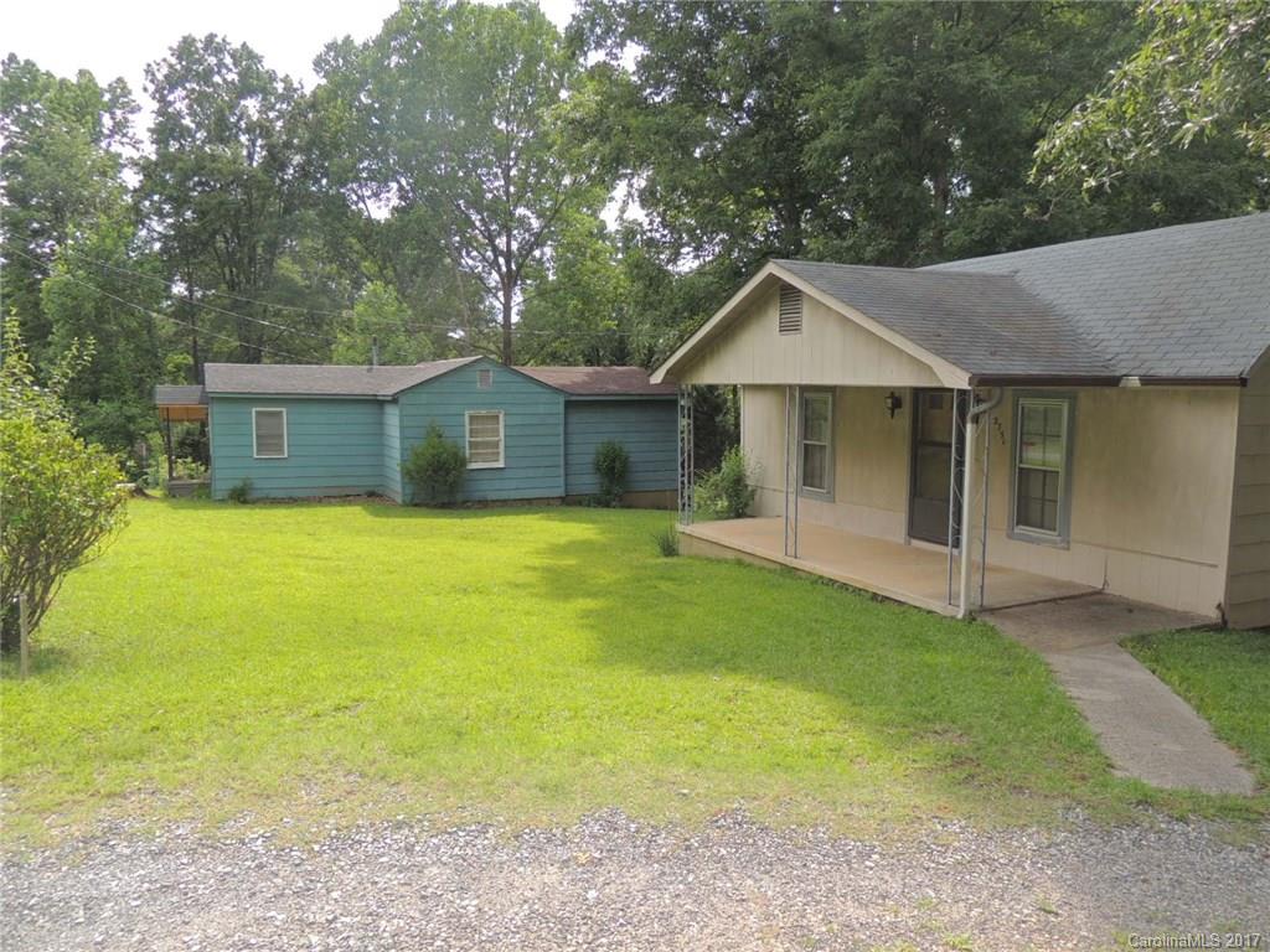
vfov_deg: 56.8
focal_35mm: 24
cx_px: 635
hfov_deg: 71.6
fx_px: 881
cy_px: 476
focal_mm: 4.3
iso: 100
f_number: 3
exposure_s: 1/400
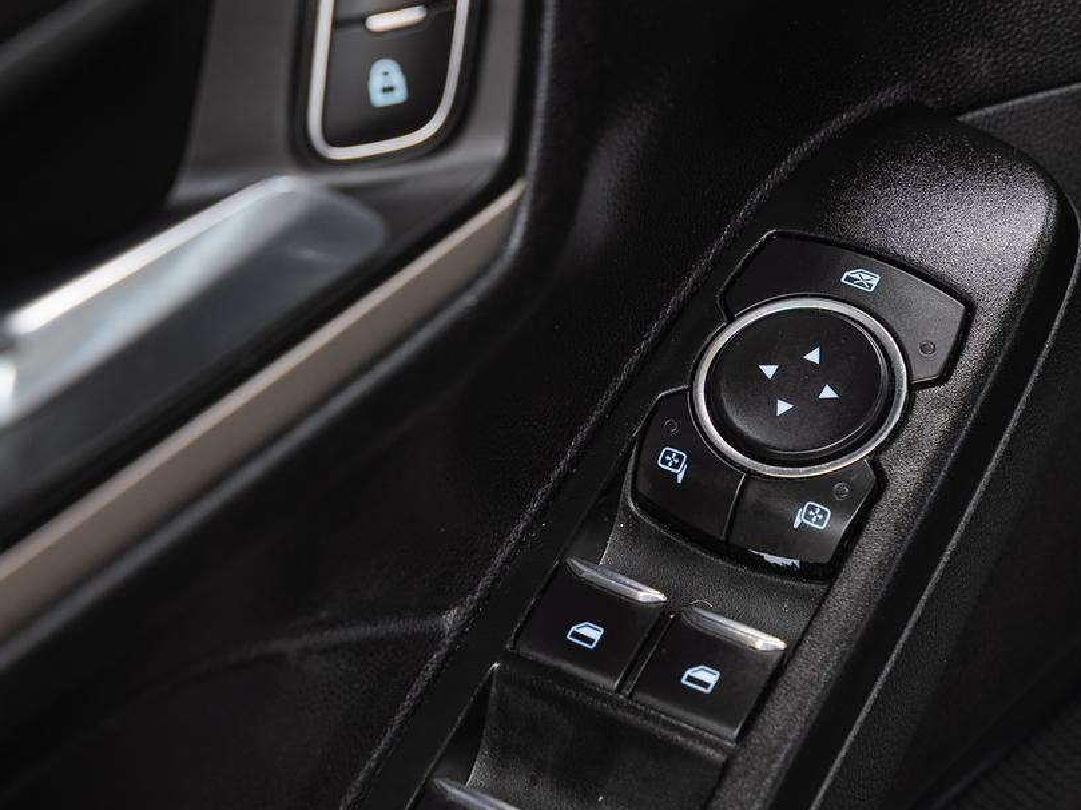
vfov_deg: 11.1
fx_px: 4152
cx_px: 690
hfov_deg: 14.8
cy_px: 552
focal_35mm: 133
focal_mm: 70
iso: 100
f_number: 5.6
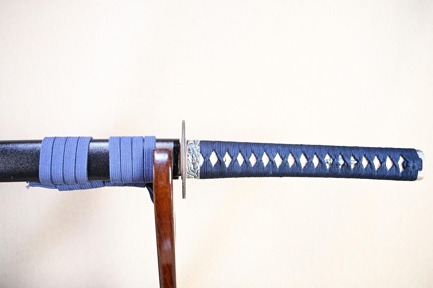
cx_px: 216
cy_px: 144
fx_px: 352
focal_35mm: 29
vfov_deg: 44.6
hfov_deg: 63.2
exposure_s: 1/2
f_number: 3.5
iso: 100
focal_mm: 19.5
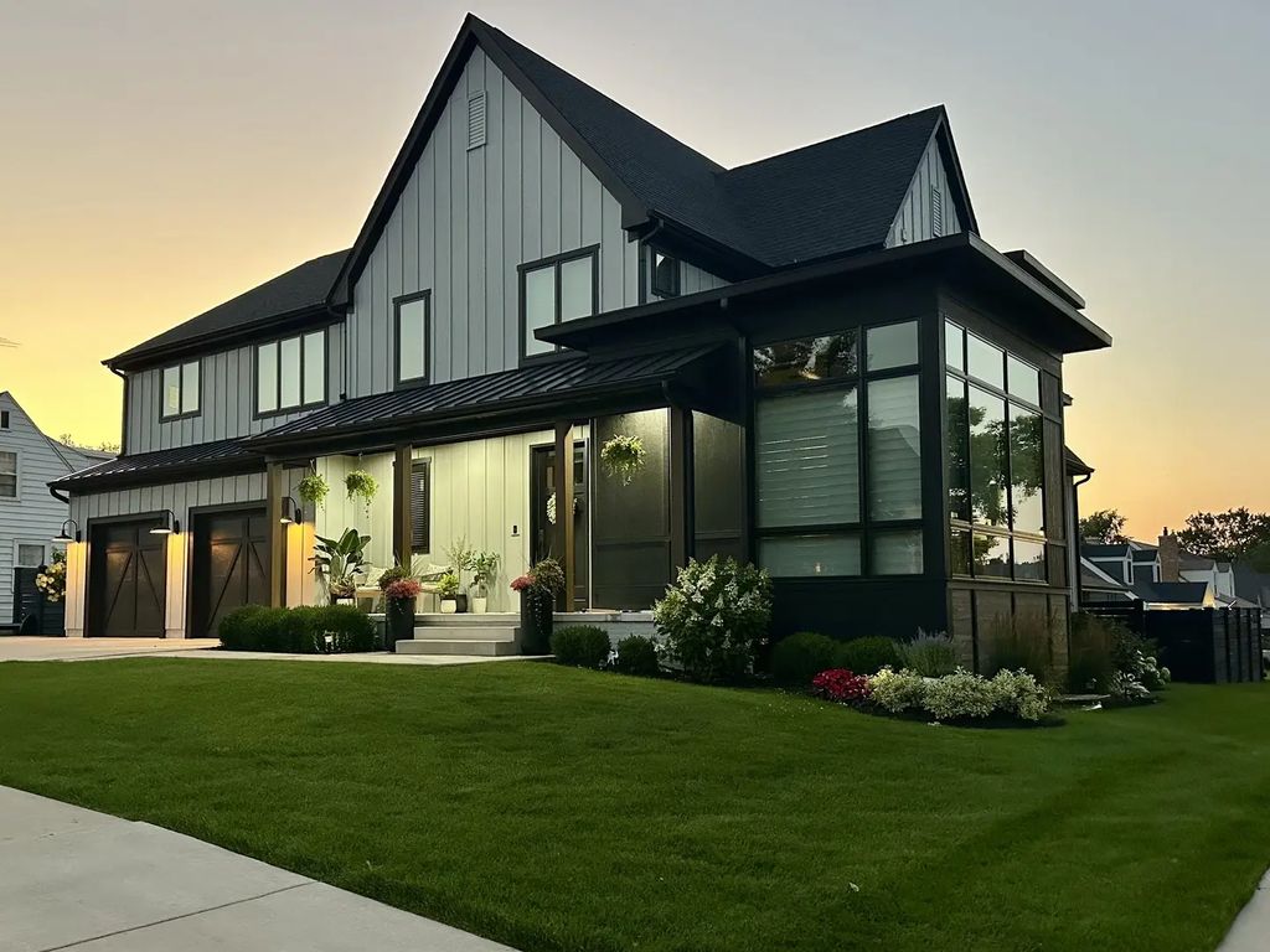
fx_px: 881
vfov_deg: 56.8
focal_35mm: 24
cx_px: 635
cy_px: 476
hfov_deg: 71.6
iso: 500
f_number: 1.78
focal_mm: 6.86
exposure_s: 1/60
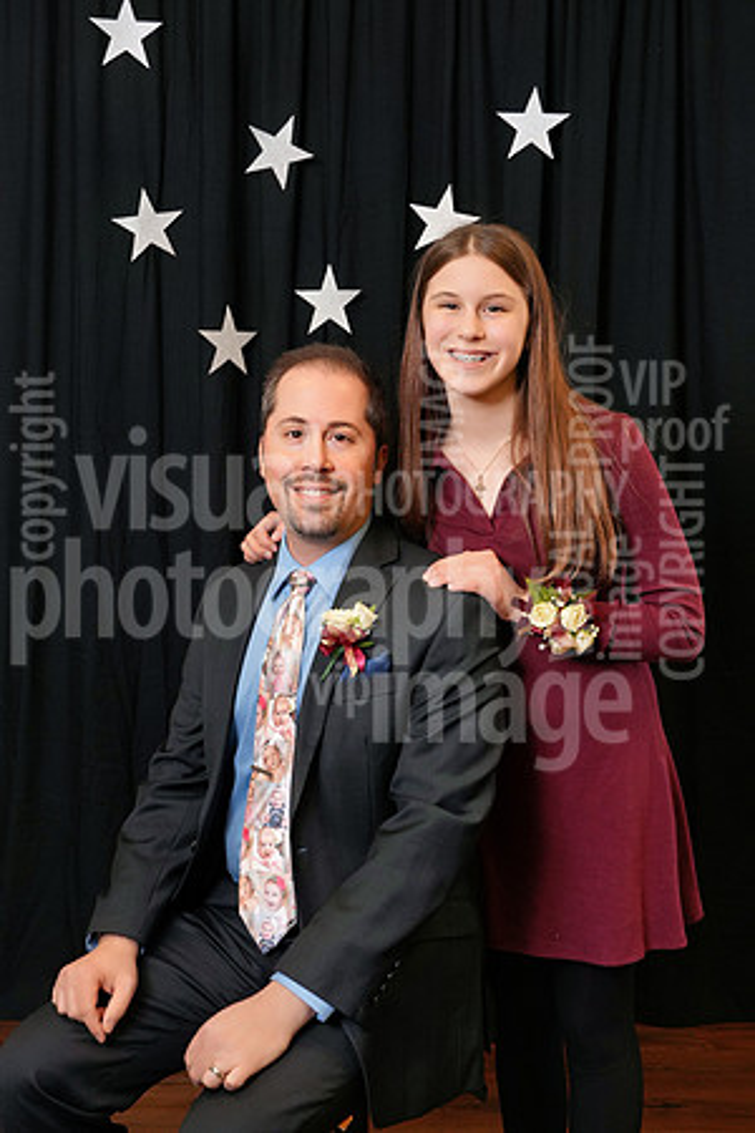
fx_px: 1557
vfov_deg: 40.0
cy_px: 566
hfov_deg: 27.3
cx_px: 378
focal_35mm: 50
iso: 800
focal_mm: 33
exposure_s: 1/80
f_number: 8
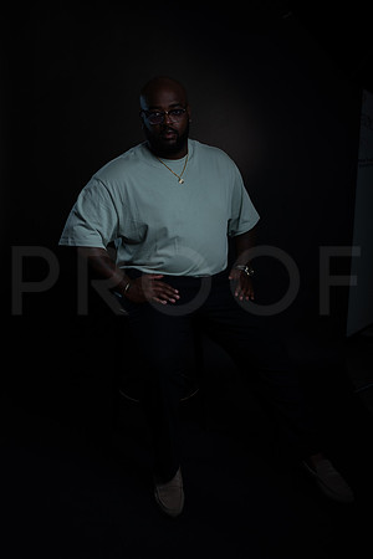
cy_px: 280
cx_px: 186
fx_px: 544
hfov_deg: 37.9
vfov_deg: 54.4
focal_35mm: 35
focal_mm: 35
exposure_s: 1/250
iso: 500
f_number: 5.6
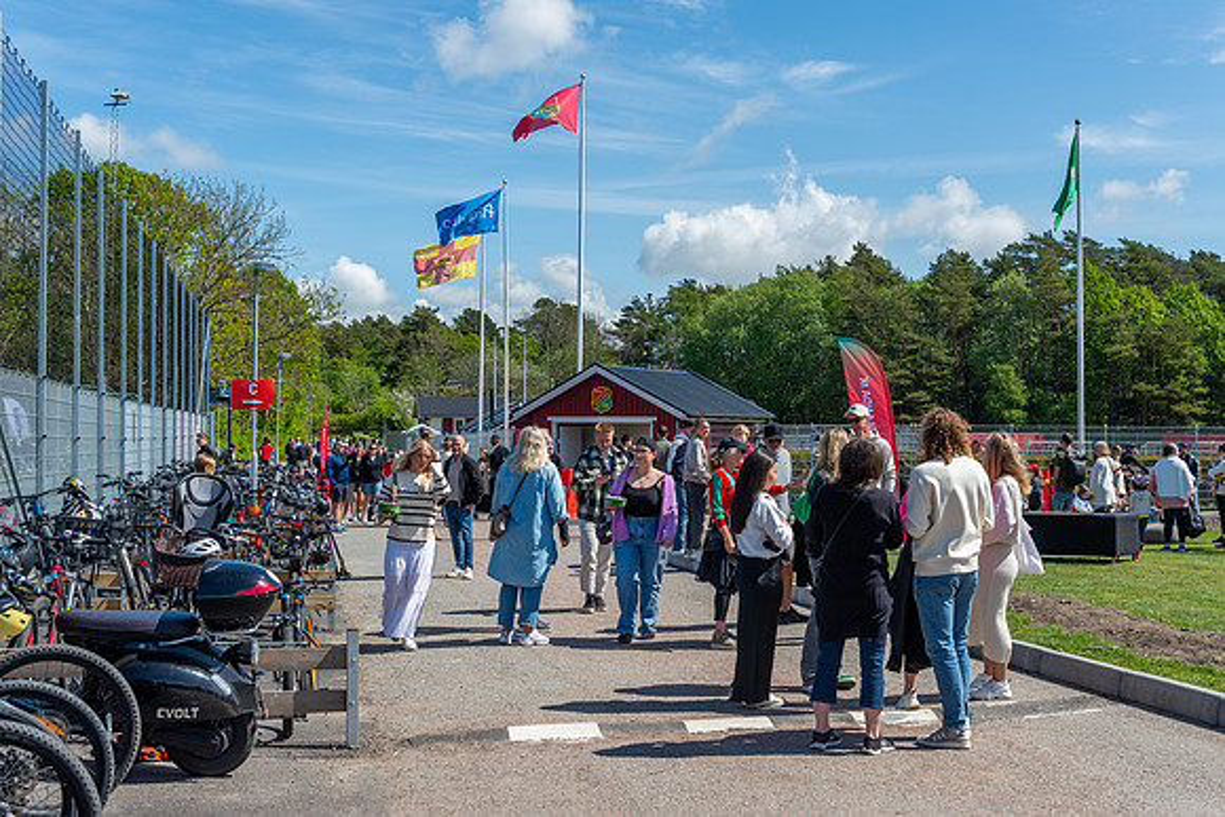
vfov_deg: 30.5
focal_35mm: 44
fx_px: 1498
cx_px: 612
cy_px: 408
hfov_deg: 44.5
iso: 100
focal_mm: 44
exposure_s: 1/800
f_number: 4
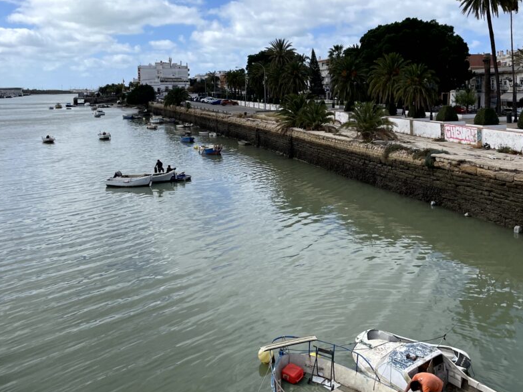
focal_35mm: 34
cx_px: 314
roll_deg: +0.8
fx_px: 514
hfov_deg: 53.6
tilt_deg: -5.3
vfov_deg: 41.4
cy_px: 138
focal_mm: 4.2
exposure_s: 1/5556
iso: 32
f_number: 1.6
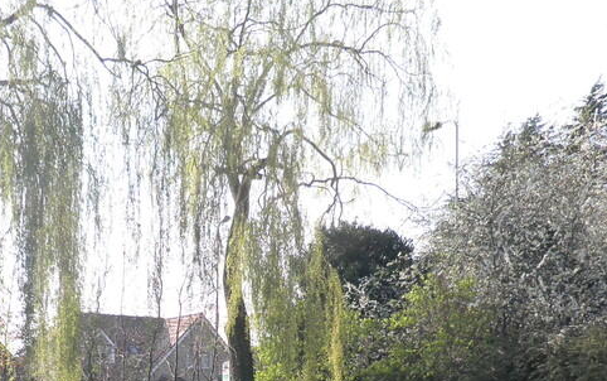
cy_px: 407
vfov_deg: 22.8
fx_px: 894
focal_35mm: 54
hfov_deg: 37.1
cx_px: 207
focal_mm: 4.3
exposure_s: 1/250
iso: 64
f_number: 3.3
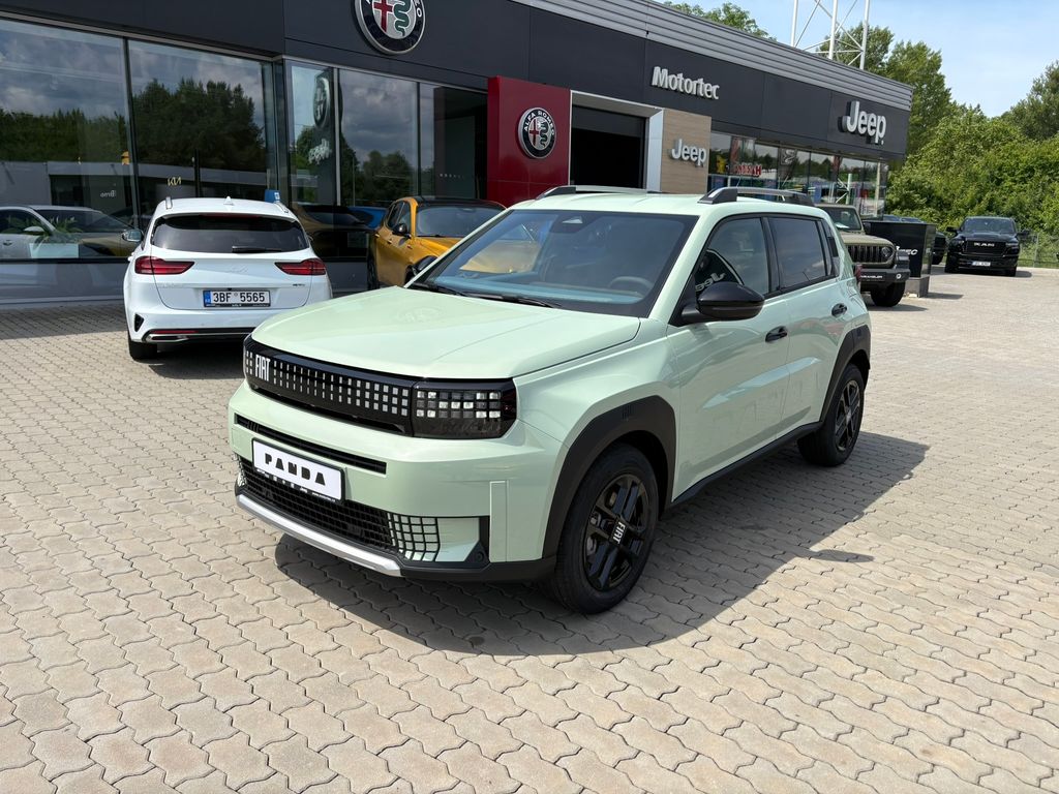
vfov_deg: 53.1
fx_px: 795
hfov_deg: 67.3
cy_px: 397
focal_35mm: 26
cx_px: 530
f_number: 1.6
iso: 50
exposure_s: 1/3448
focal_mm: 5.96
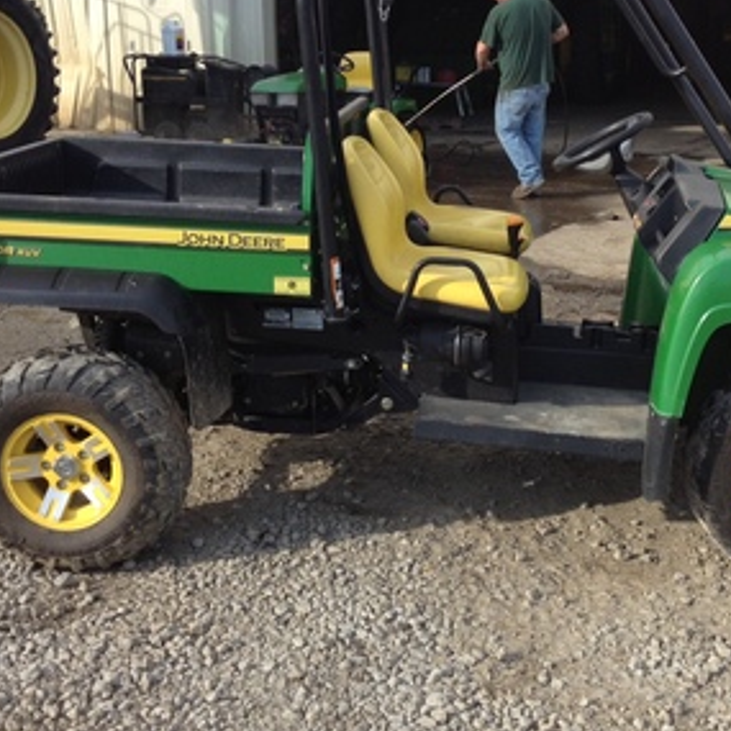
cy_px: 277
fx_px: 1410
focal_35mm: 59
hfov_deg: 29.0
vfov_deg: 29.0
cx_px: 439
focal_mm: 4.28
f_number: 2.4
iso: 50
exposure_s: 1/756
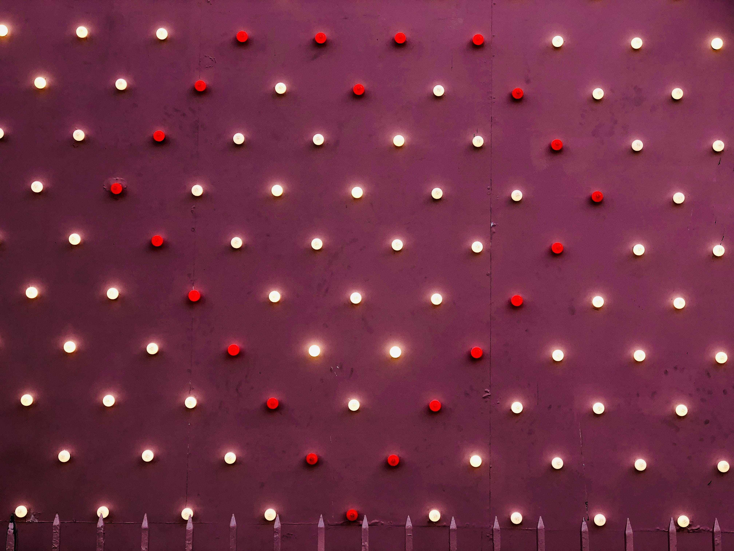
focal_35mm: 57
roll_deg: -1.3
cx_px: 367
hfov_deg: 33.8
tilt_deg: +5.7
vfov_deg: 25.7
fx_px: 1209
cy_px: 276
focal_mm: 6.6
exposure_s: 1/169
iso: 20
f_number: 2.8
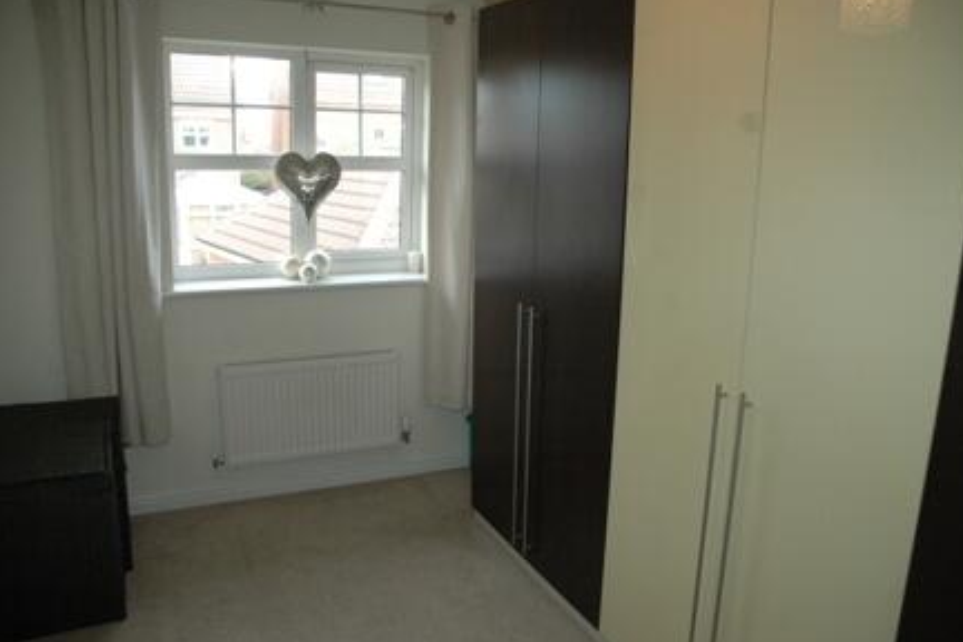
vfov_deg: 46.4
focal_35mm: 28
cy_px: 321
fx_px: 749
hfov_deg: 65.5
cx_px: 495
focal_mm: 18
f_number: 4
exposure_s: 1/200
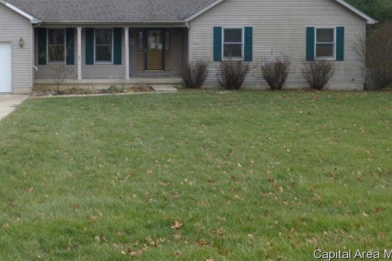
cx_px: 112
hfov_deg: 32.4
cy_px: 43
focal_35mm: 61
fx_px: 664
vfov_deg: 21.9
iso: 160
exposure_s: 1/60
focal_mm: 6.9
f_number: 3.9
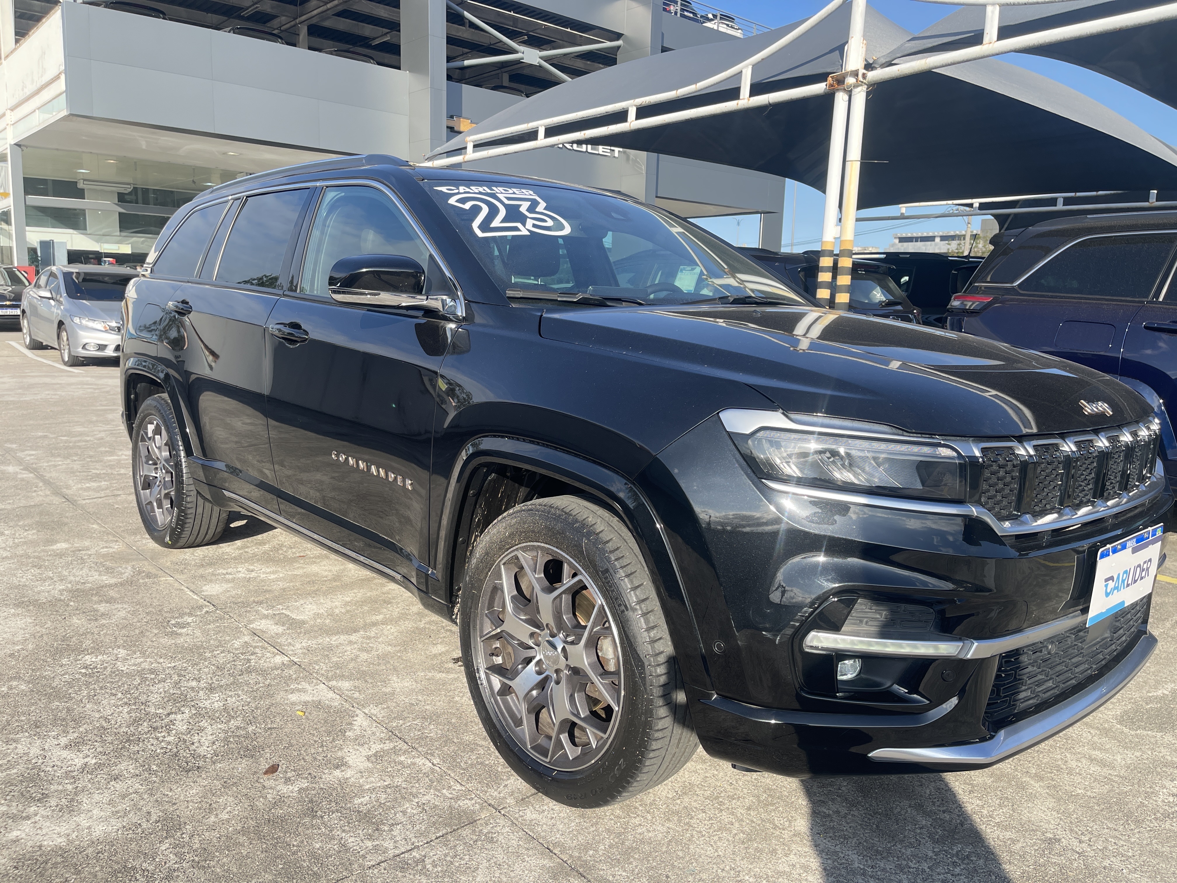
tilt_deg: -9.9
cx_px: 588
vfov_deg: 54.9
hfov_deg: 69.4
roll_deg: -1.7
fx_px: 850
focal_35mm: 25
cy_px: 442
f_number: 1.6
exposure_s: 1/1387
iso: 32
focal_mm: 5.1
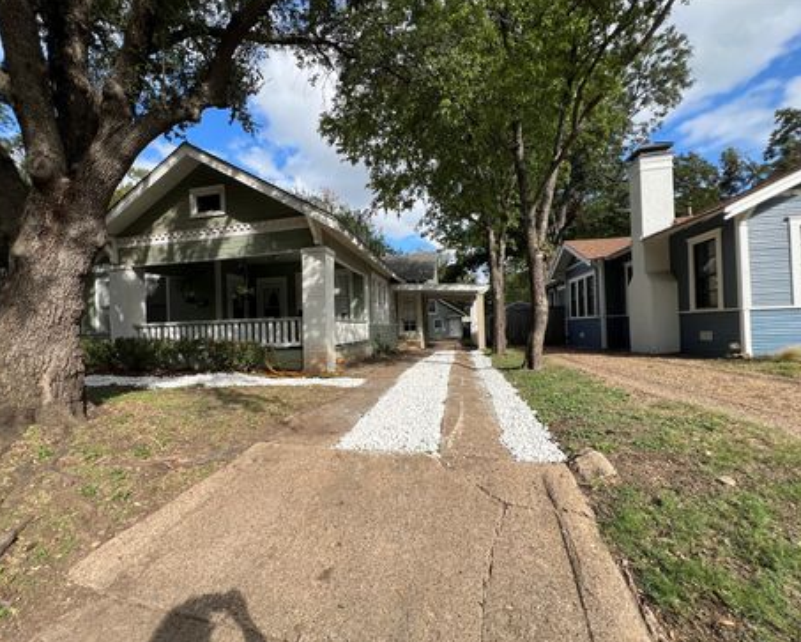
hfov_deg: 100.4
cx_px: 368
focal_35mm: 14
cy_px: 323
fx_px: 332
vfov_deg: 88.0
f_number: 1.8
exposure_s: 1/1014
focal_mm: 1.57
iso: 32
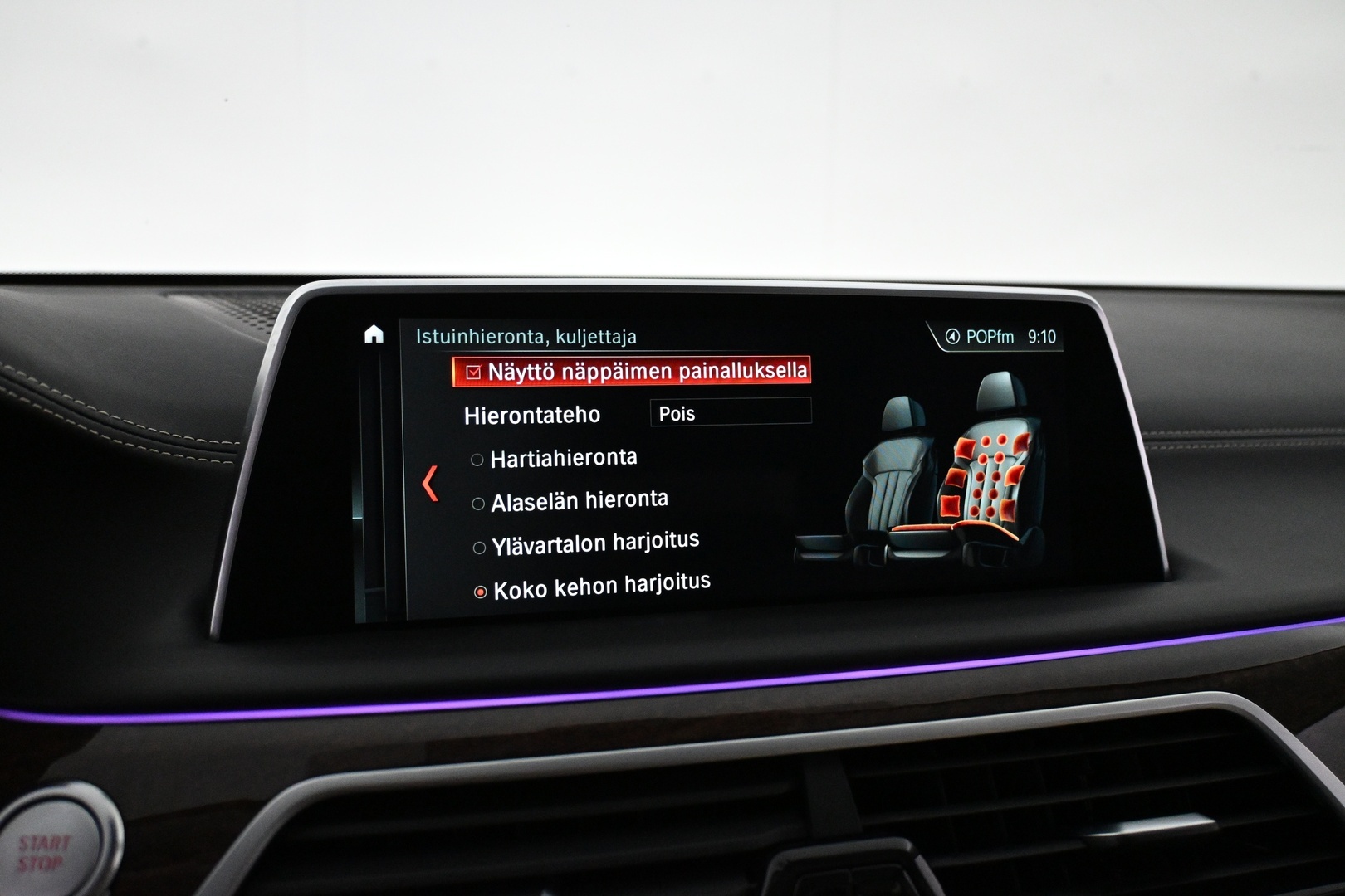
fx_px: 1121
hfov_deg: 61.9
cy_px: 448
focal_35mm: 30
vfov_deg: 43.6
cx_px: 672
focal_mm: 20
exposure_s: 1/250
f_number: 3.8
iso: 4000
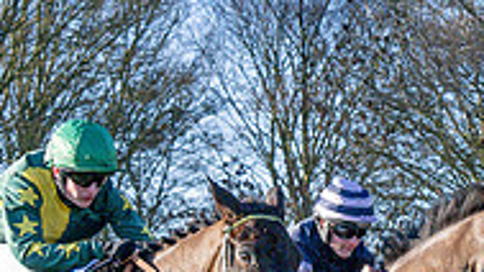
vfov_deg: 5.3
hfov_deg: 9.3
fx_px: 2911
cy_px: 499
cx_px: 660
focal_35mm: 227
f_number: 5
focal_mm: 35
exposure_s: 1/1250
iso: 400
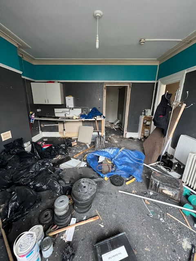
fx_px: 98
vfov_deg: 106.2
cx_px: 98
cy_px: 130
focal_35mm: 13
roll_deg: -0.6
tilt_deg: -17.1
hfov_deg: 89.9
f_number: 1.8
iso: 320
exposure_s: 1/60
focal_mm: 1.57
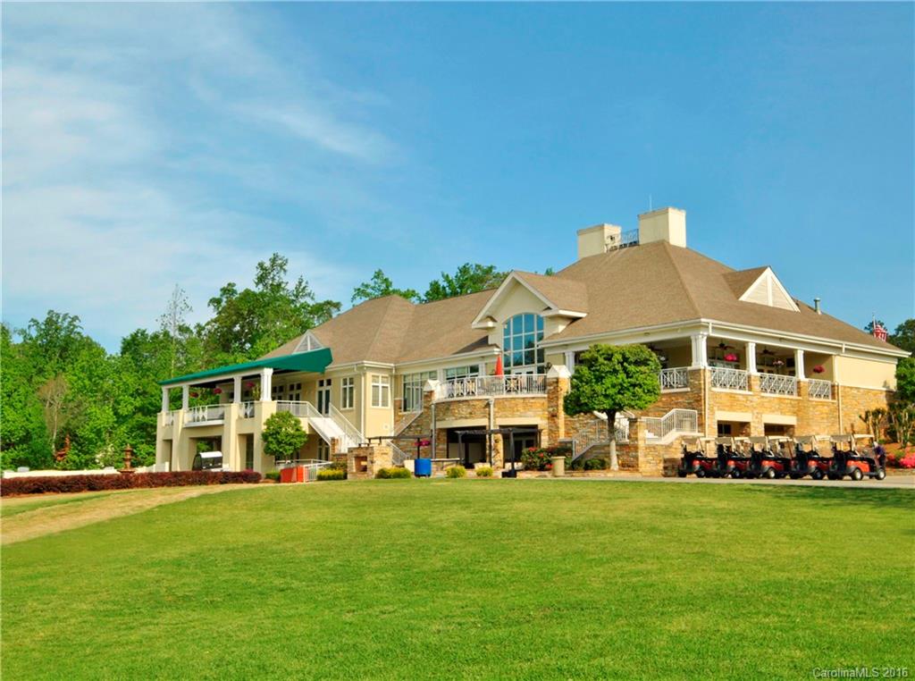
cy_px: 340
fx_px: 1054
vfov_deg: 35.8
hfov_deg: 46.9
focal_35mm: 40
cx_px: 458
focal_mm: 20
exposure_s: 1/180
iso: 200
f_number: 11
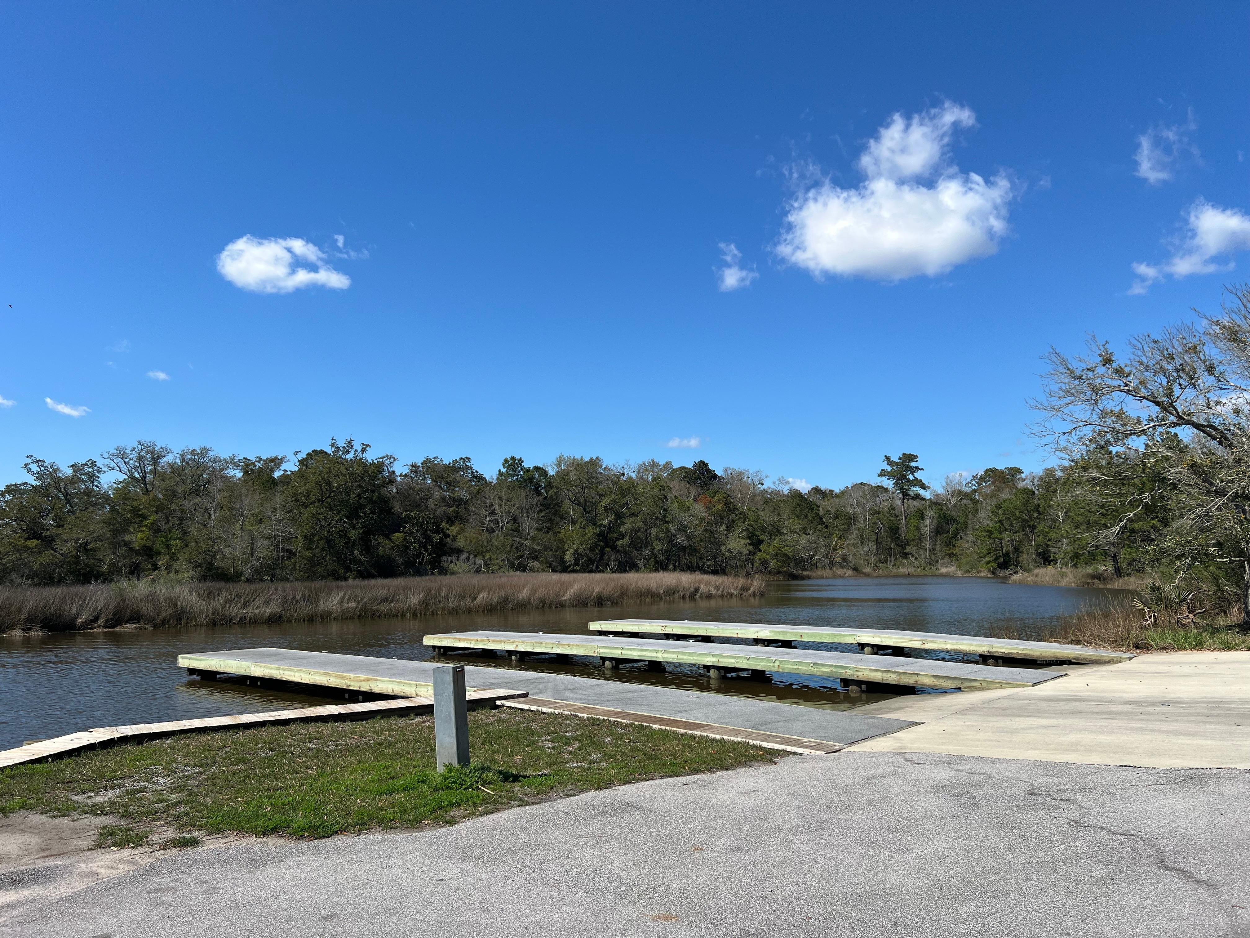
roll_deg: +0.7
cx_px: 625
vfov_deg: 53.1
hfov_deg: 67.3
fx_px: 939
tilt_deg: +5.5
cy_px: 469
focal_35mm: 26
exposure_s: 1/5076
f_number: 1.5
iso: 50
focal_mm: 5.7
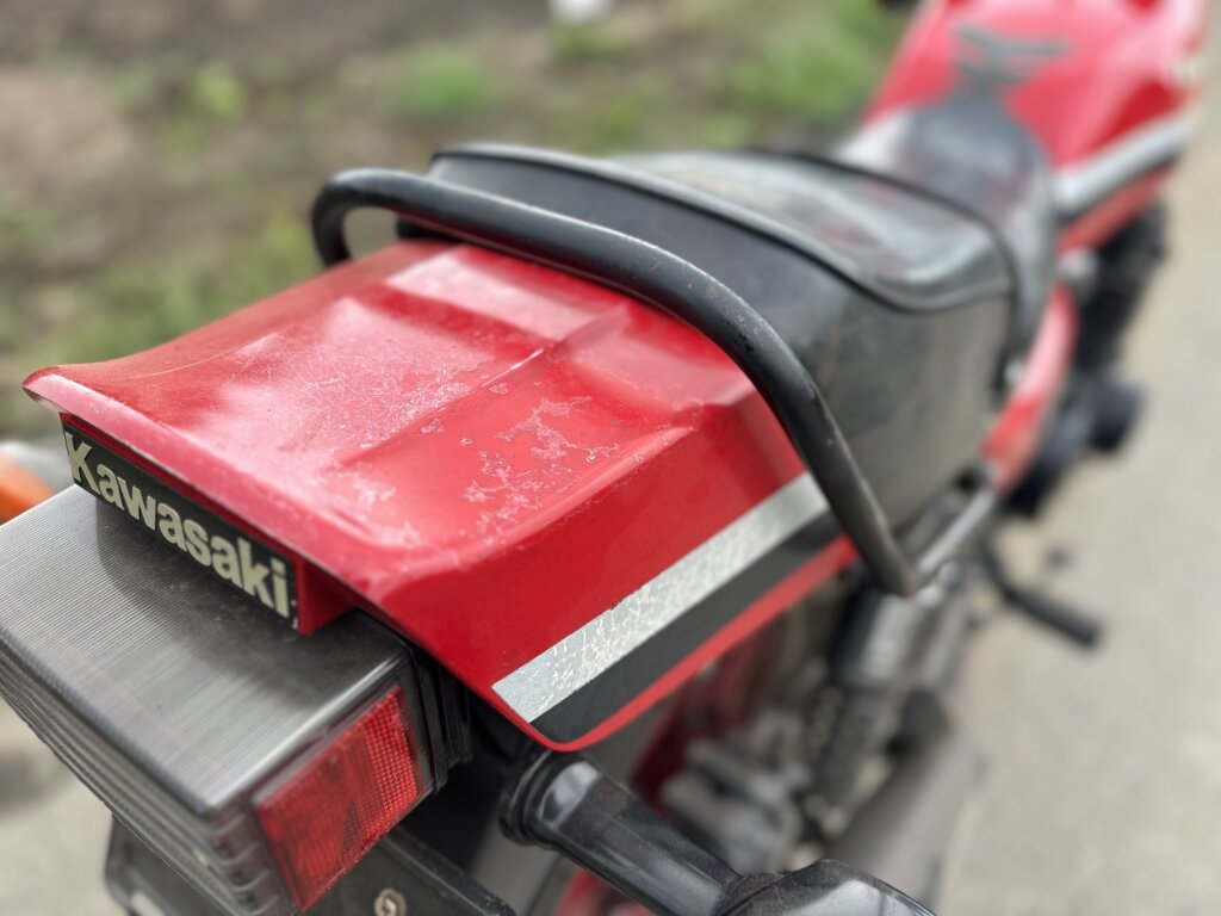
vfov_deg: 56.8
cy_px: 458
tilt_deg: -38.8
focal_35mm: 24
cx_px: 610
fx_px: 847
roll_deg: -1.7
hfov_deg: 71.6
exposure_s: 1/429
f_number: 1.78
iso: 80
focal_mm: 6.86
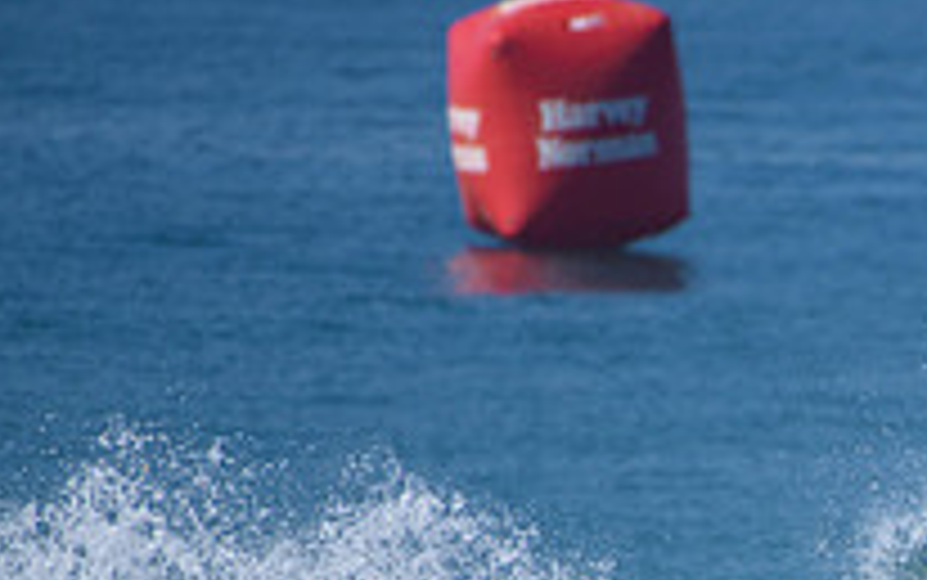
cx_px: 1184
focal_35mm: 1437
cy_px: 758
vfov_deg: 0.9
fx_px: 36324
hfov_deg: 1.5
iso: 180
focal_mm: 500
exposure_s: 1/2000
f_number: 5.6
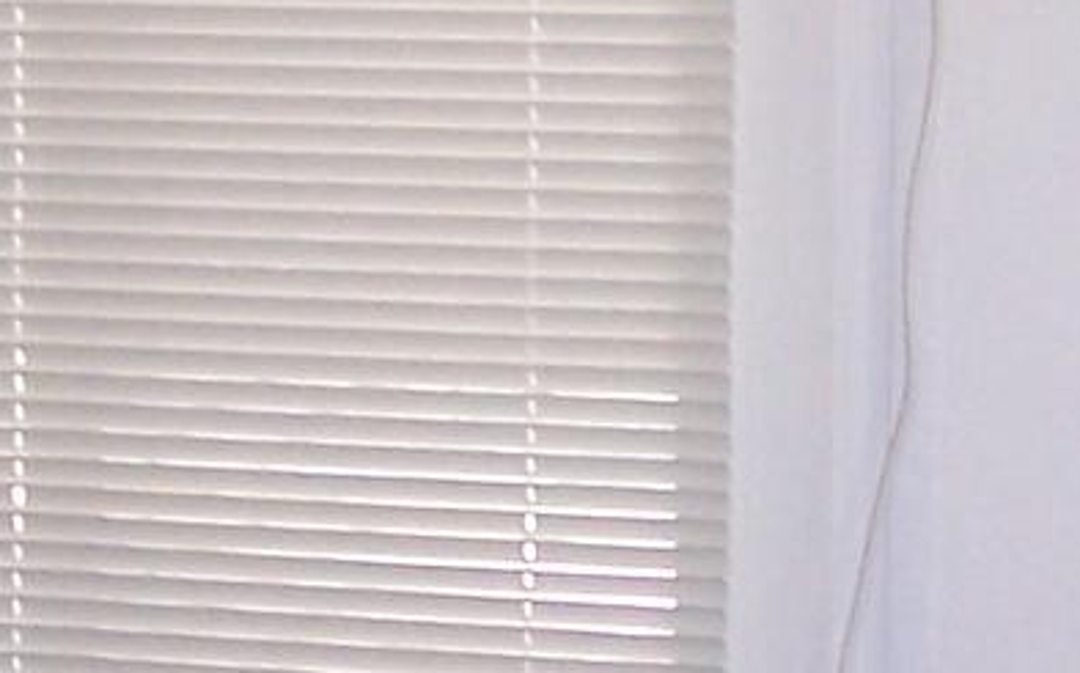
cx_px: 436
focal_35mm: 210
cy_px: 233
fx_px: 6177
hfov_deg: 10.0
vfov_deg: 6.2
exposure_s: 1/90
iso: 140
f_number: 2.8
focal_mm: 6.3
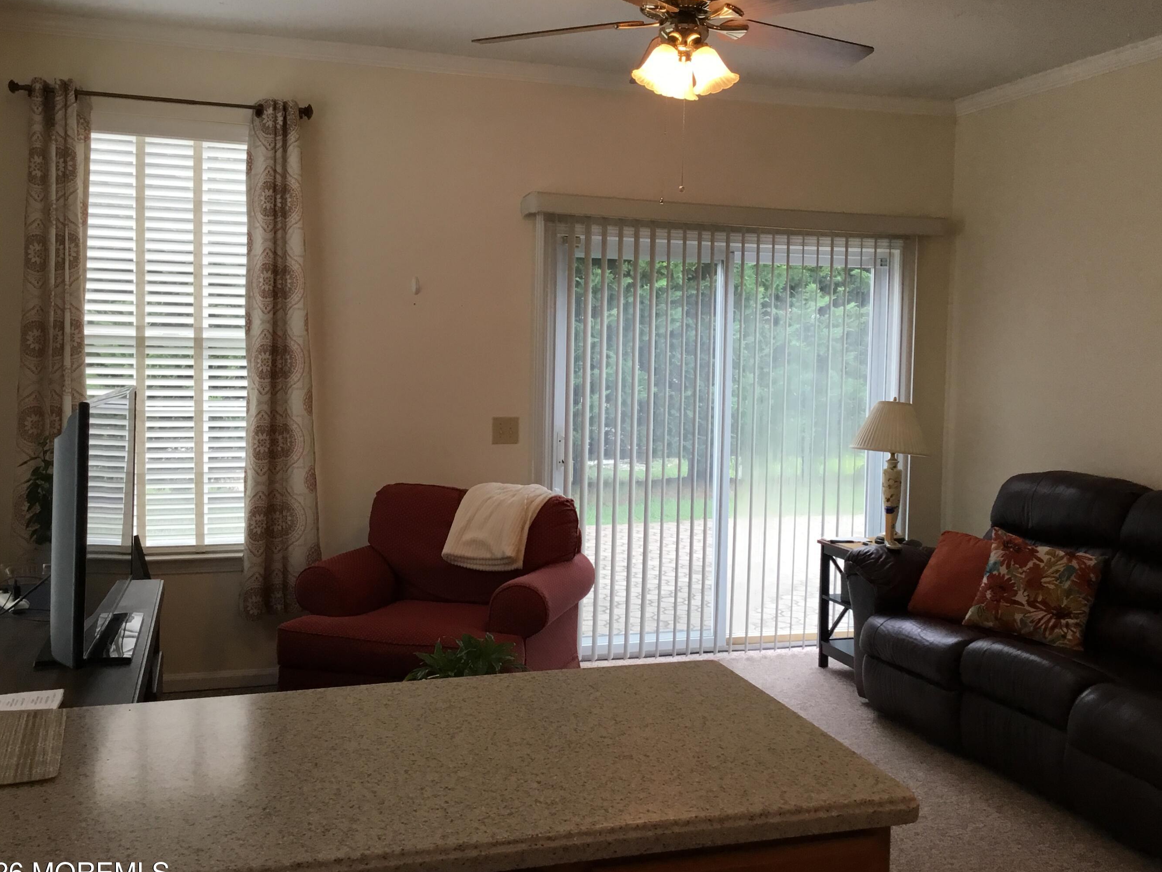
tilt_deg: -3.1
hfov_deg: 52.6
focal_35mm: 35
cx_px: 596
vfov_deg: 40.7
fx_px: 1175
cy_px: 426
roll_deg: -1.2
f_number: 2.4
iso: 25
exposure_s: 1/40
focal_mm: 3.3
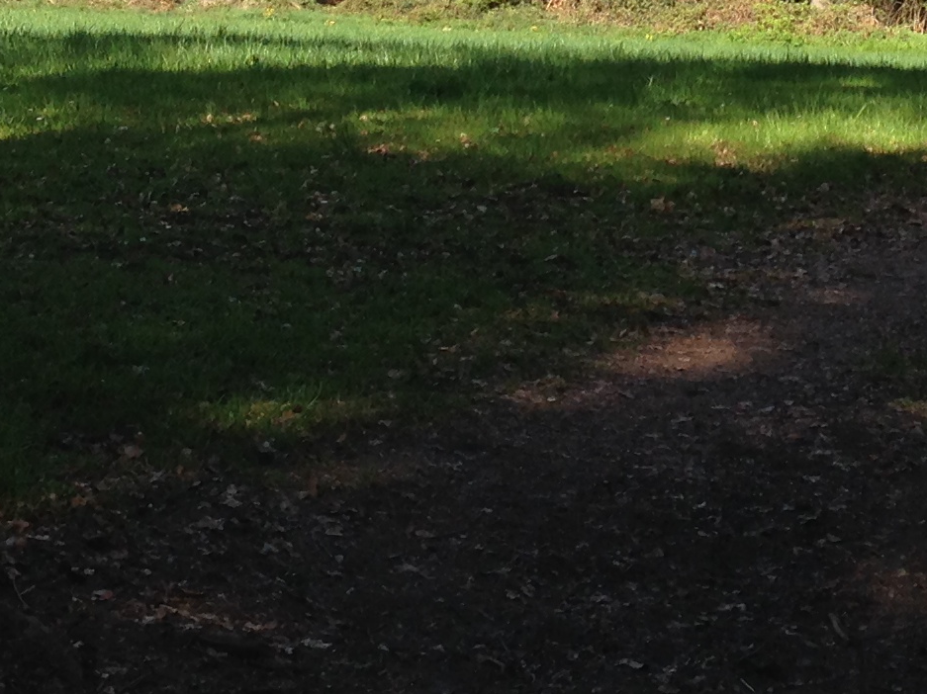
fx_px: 3078
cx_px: 788
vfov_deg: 12.2
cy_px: -354
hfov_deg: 16.9
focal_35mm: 115
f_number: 2.4
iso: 50
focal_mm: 4.12
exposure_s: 1/570
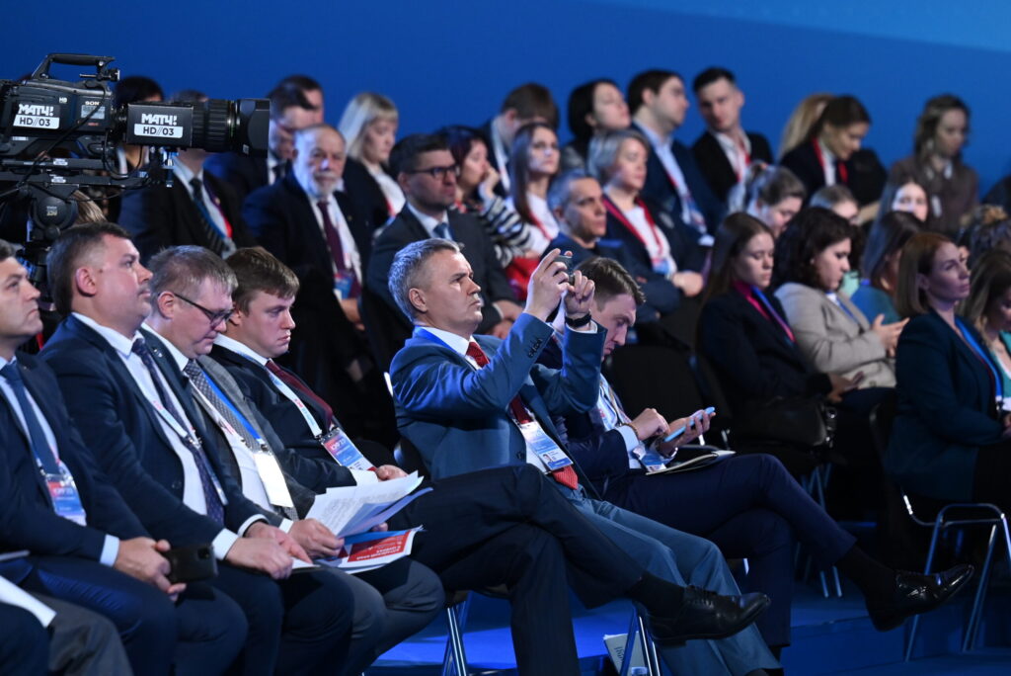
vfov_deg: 6.6
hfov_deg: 9.8
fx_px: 5901
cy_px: 338
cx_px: 506
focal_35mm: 210
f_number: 2.8
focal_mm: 140
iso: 2000
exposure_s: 1/250
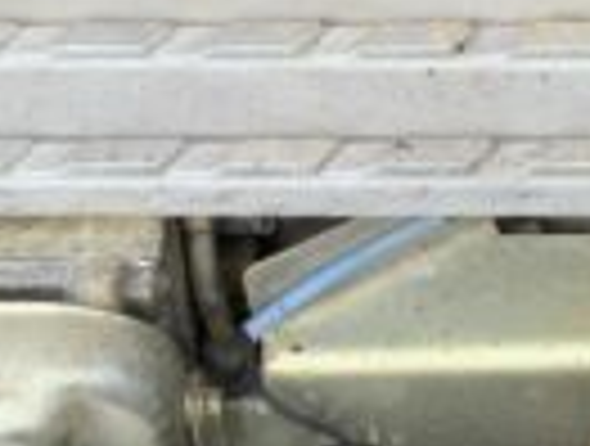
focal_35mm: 226
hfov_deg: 8.7
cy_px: -126
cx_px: 644
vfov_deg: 6.6
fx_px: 3863
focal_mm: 3
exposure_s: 1/151
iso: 16
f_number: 1.8
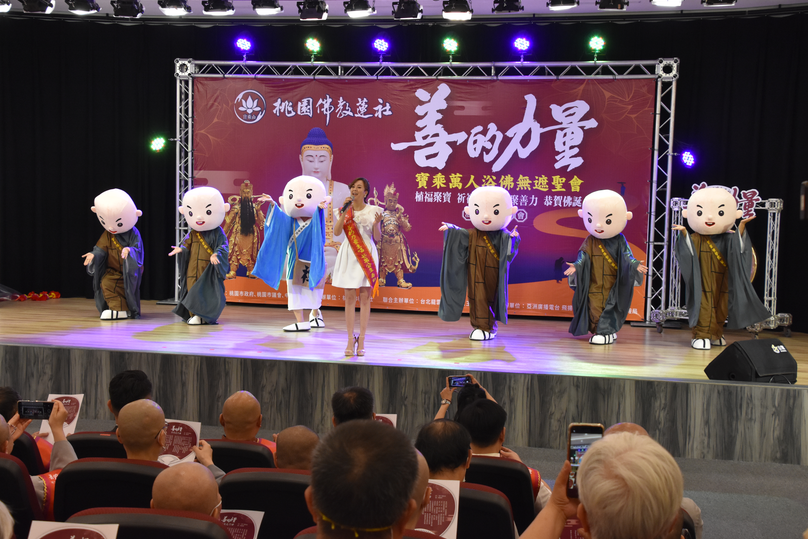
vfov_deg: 29.2
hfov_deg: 42.7
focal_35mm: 46
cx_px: 397
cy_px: 264
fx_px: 1032
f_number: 5.6
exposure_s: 1/125
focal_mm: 30
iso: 1600
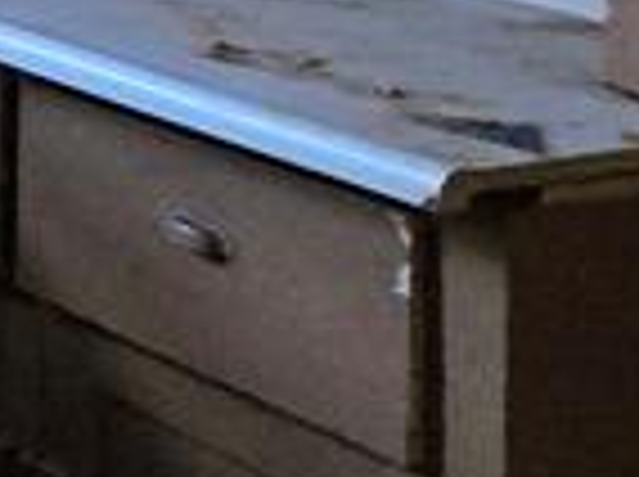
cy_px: -464
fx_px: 1732
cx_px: -1395
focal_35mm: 94
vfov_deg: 13.5
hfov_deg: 10.7
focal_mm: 2.2
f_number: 2.2
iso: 1250
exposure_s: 1/60
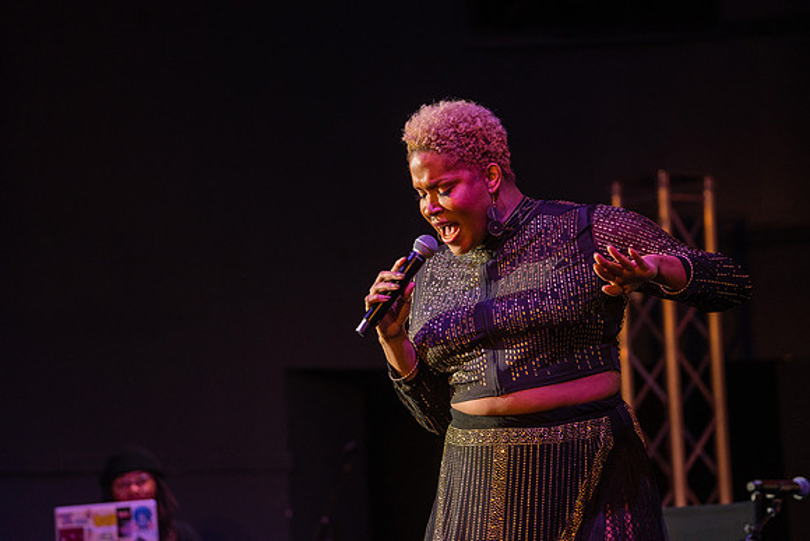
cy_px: 270
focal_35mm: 161
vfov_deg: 8.5
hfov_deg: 12.8
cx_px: 405
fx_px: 3623
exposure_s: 1/250
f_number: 4
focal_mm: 161
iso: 2000
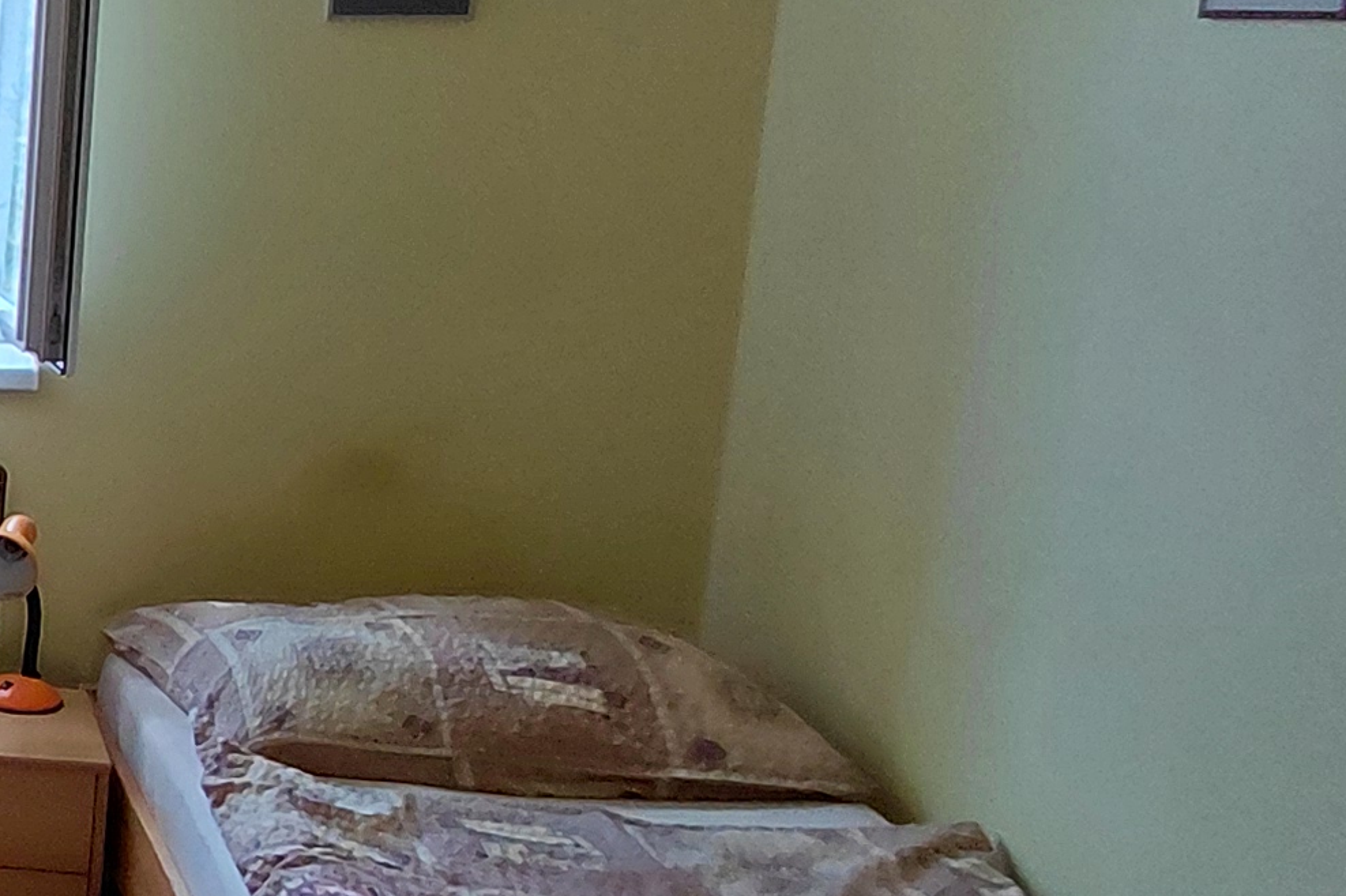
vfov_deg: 24.6
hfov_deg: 26.4
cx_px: -665
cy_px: 460
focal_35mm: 55
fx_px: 2056
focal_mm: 1.64
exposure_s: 1/50
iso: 160
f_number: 2.2
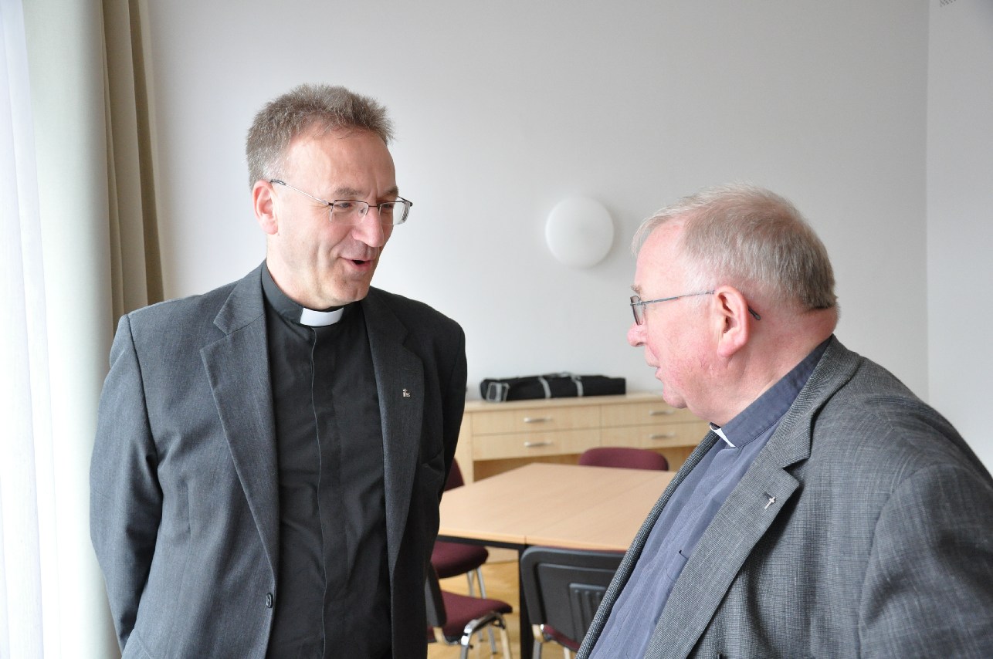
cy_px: 330
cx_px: 496
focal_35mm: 38
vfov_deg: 35.4
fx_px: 1033
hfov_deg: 51.3
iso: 1250
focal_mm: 25
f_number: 5
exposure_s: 1/100
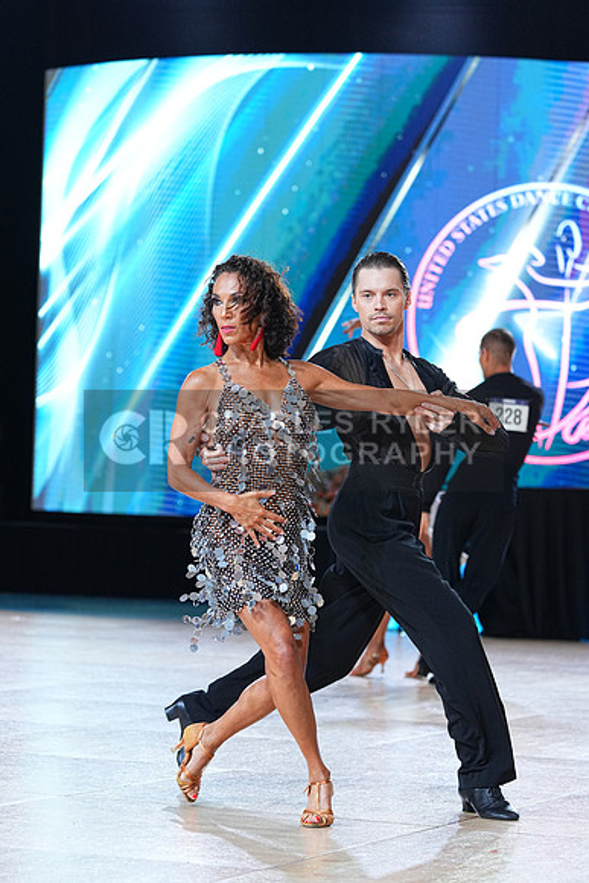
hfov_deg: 12.3
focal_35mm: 111
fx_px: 2722
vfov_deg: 18.4
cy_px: 442
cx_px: 294
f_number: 4
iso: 1600
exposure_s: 1/500
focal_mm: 111
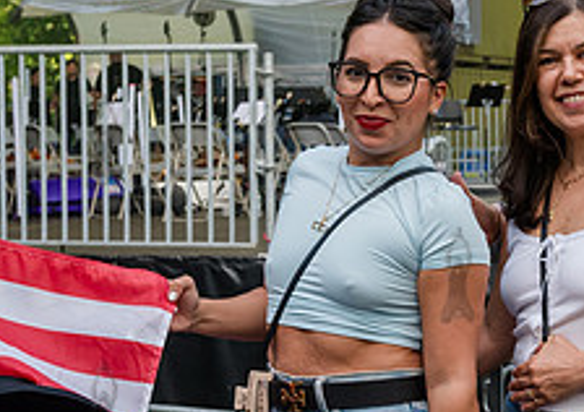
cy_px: 263
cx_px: 471
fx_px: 1635
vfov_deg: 14.3
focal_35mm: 99
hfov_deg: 20.0
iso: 1000
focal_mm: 32
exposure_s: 1/500
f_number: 4.5
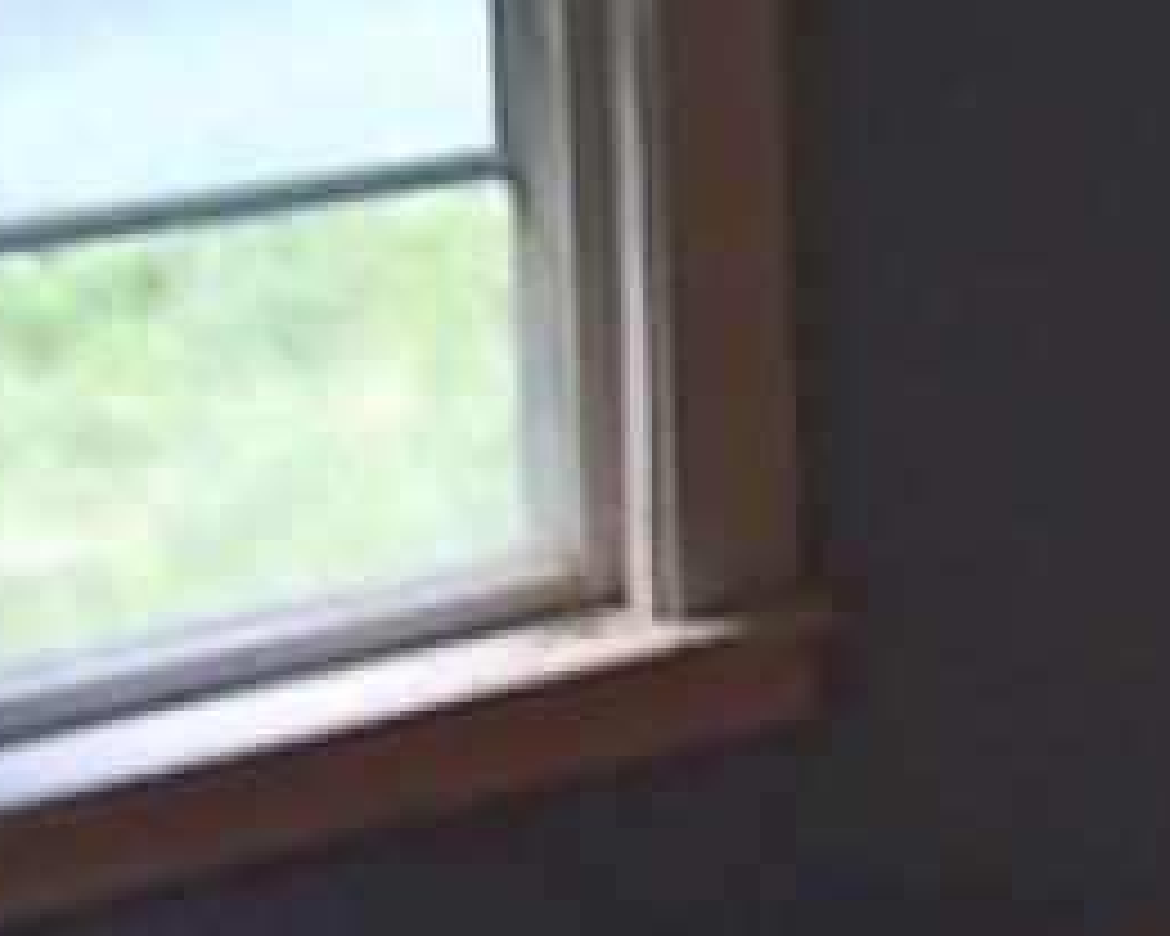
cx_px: 1876
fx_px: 3463
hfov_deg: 16.9
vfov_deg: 14.8
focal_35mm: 100
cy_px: -250
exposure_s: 1/25
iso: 160
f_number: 3.2
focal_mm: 4.6
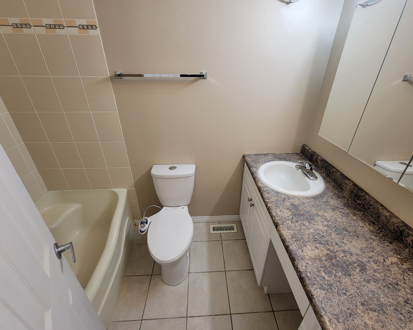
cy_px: 160
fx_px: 171
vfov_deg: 88.0
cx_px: 210
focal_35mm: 14
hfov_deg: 100.7
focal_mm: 2.2
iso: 100
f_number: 2.2
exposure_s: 1/60
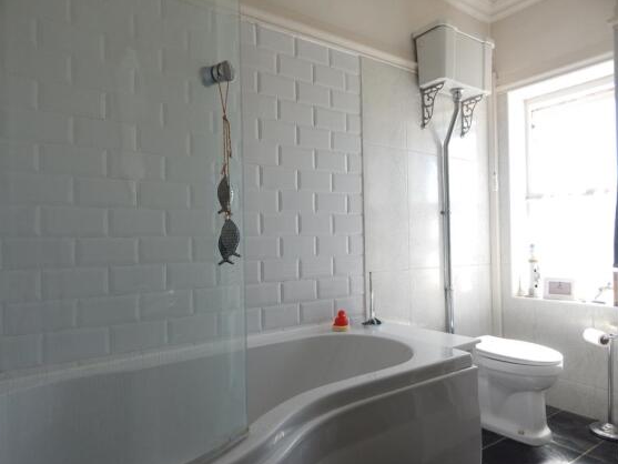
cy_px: 239
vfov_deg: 58.9
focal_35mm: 23
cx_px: 305
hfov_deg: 73.9
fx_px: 411
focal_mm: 4
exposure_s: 1/80
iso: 125
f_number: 3
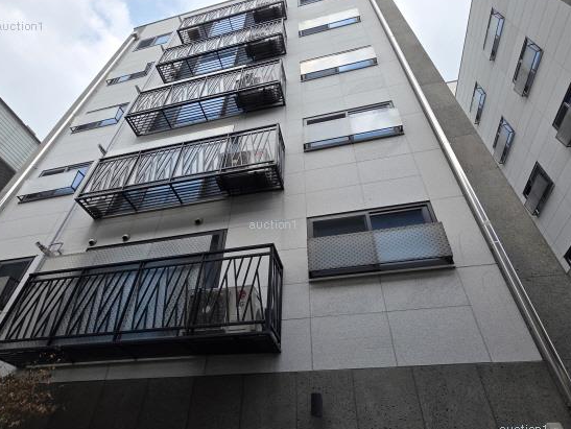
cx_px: 272
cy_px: 232
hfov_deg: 84.6
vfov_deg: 68.6
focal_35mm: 19
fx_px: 314
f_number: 1.9
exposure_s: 1/1672
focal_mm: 2.2
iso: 40
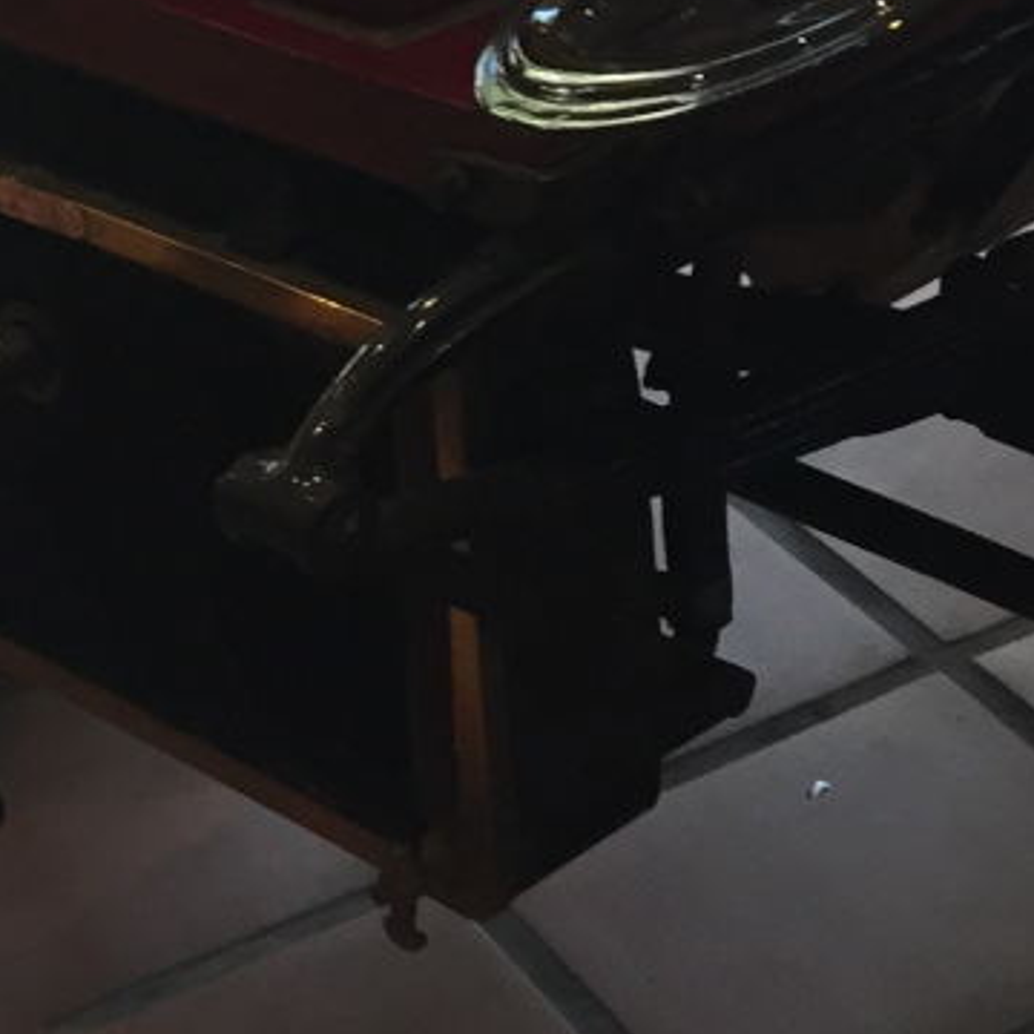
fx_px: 3853
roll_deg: +0.3
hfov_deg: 14.7
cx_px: 1278
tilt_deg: -15.7
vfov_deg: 14.3
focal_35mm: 114
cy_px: -528
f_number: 2.2
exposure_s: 1/33
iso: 100
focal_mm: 4.15
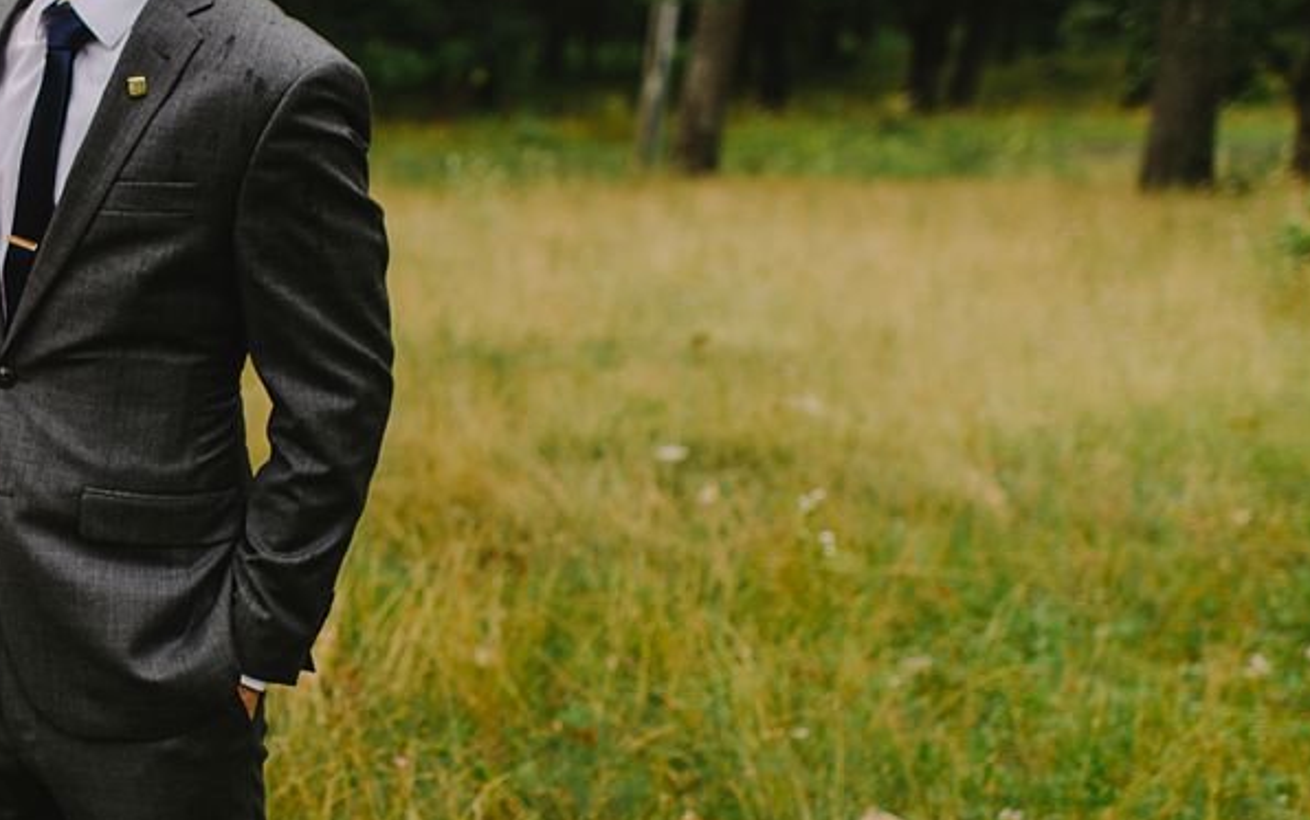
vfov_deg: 14.4
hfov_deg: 22.2
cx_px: 88
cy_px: 542
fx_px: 3250
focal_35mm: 91
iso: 64
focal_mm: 35
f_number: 2.2
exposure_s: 1/320
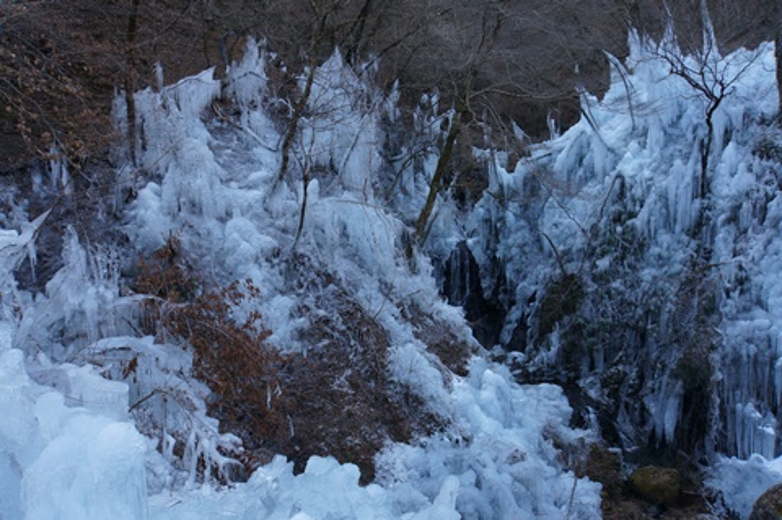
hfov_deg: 62.2
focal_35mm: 30
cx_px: 391
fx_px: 648
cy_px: 260
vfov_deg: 43.7
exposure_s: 1/60
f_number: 4
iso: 125
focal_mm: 19.9
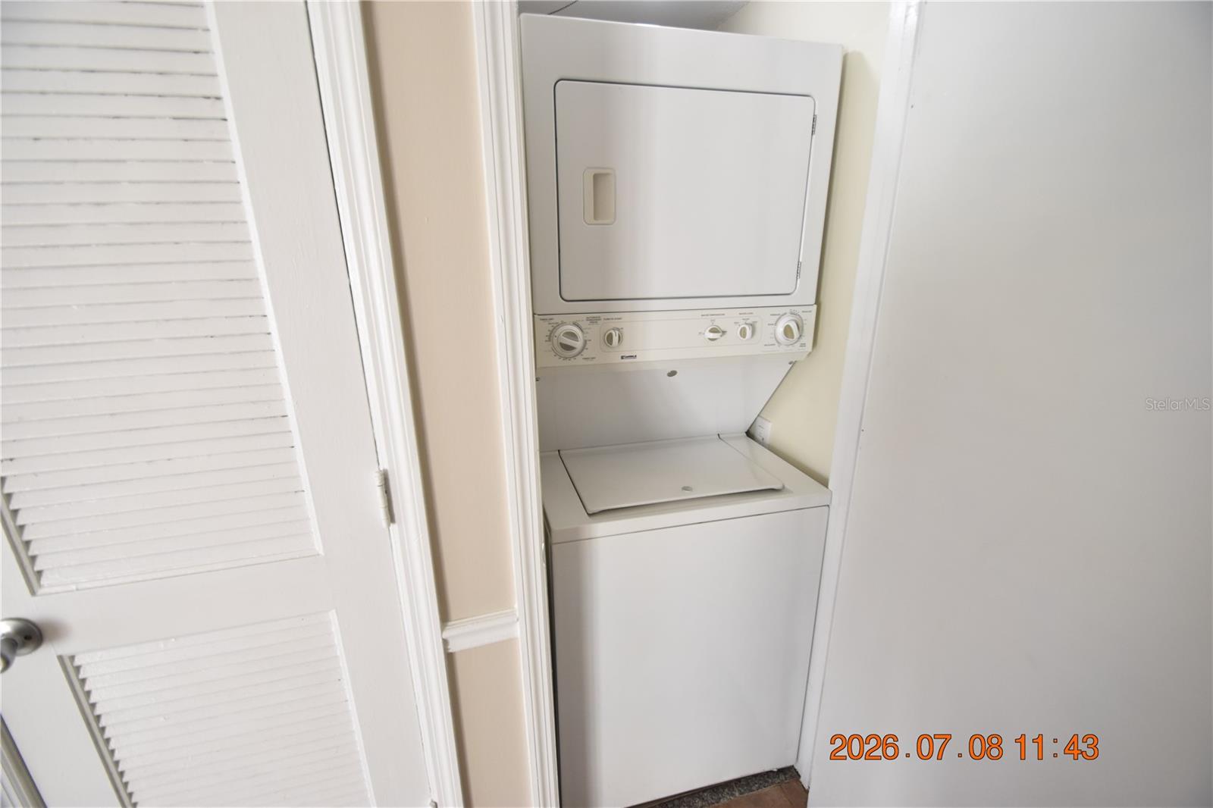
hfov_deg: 100.4
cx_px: 606
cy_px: 404
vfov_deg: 77.3
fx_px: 505
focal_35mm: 15
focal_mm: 10
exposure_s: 1/125
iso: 800
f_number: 3.5
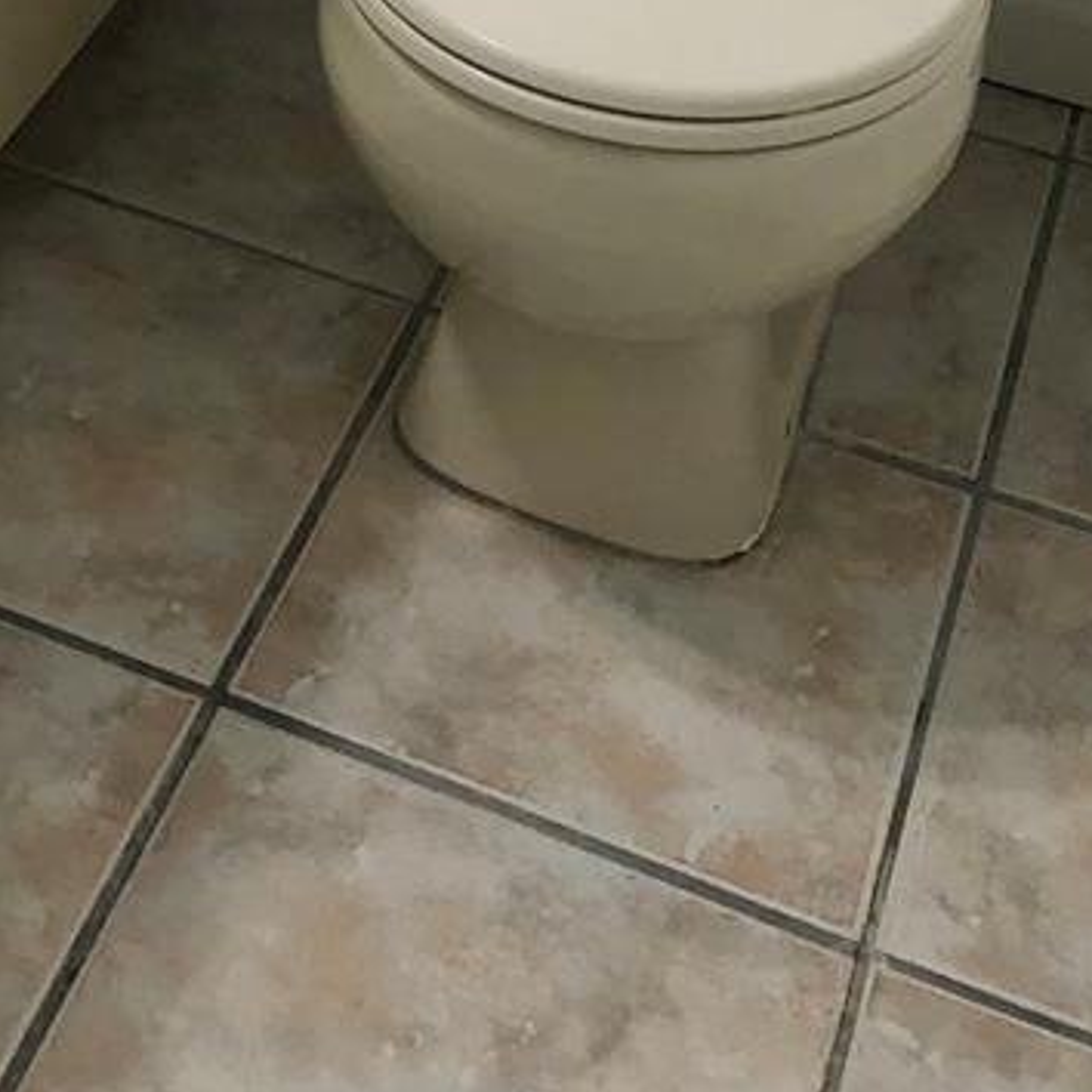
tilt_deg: -23.6
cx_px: 148
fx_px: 2998
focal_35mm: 84
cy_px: -651
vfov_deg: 17.9
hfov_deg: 20.3
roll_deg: -4.5
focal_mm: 3.99
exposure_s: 1/120
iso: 50
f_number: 1.8
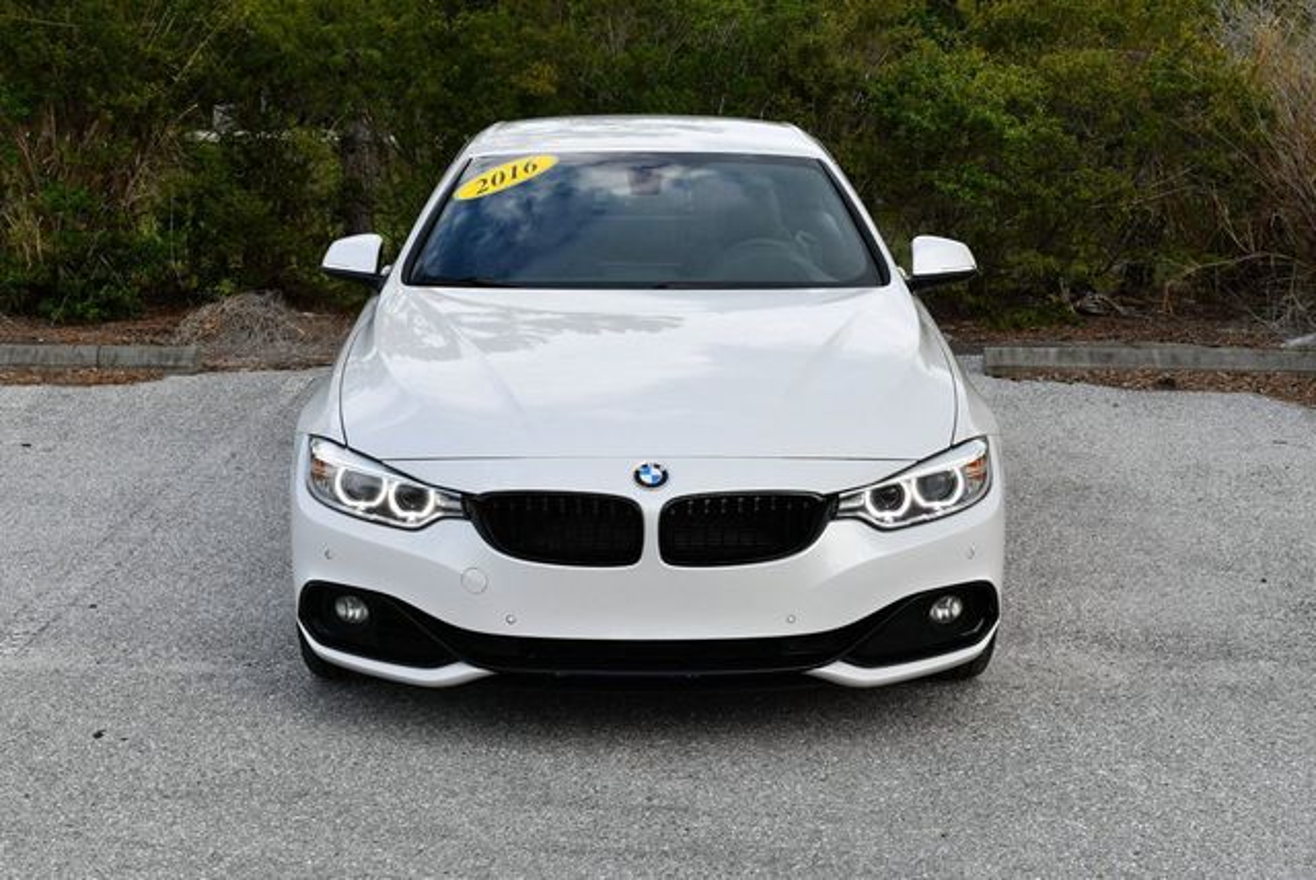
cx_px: 658
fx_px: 2049
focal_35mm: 56
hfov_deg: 35.6
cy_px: 440
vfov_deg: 24.2
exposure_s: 1/250
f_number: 8
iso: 140
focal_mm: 28
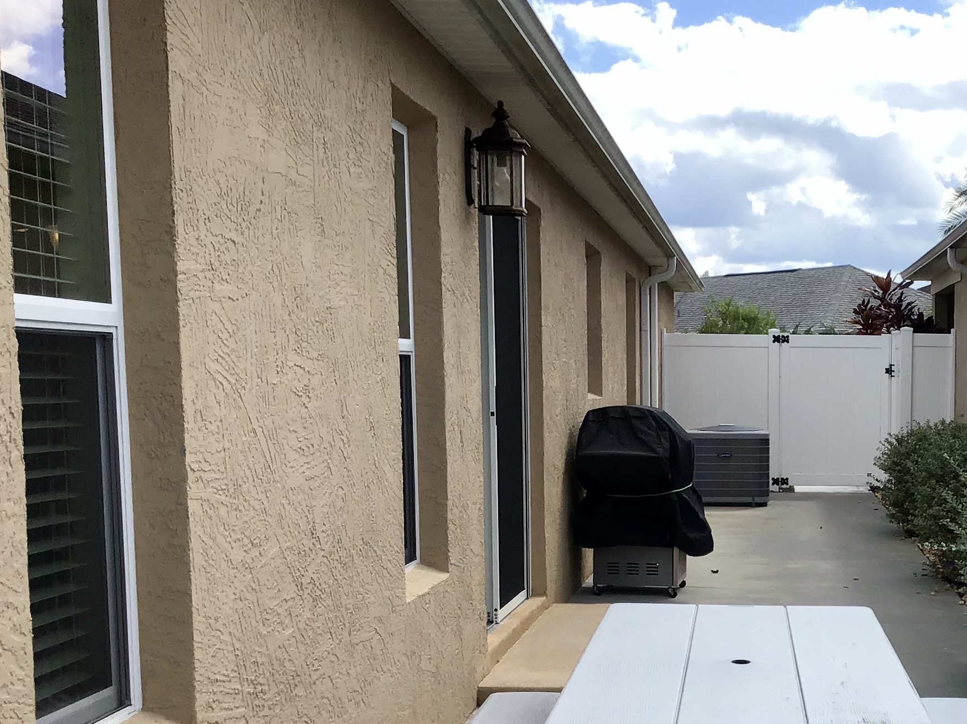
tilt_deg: -7.6
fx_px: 1620
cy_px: 585
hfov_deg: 32.0
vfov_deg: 24.8
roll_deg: -1.8
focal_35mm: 58
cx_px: 822
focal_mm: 3.3
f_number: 2.4
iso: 25
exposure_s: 1/947
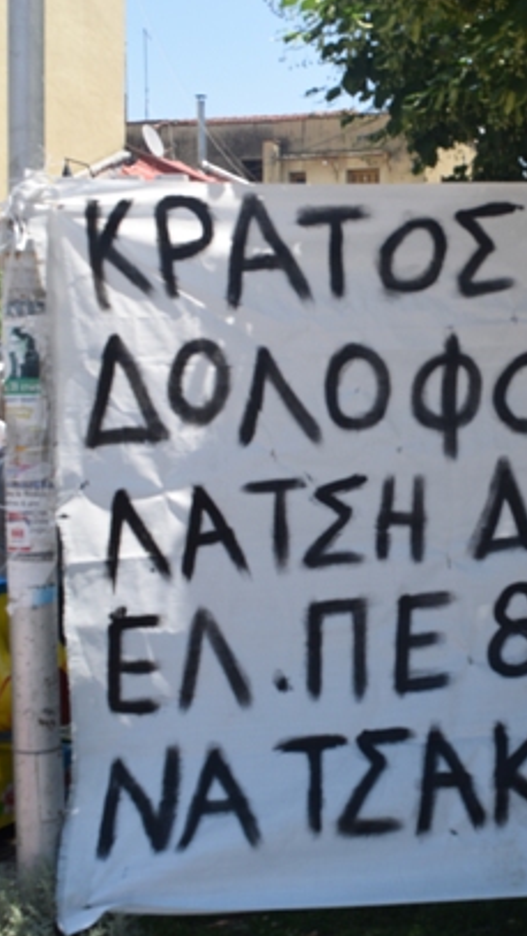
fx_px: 1411
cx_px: 610
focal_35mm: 57
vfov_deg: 36.7
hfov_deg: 20.0
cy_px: 482
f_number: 8
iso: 200
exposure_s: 1/250
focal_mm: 23
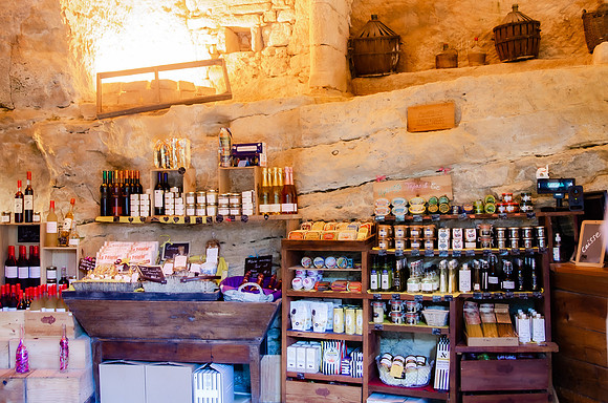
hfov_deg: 51.1
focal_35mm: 38
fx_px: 636
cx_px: 289
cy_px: 192
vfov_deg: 35.1
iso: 500
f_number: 4
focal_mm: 24
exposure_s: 1/8
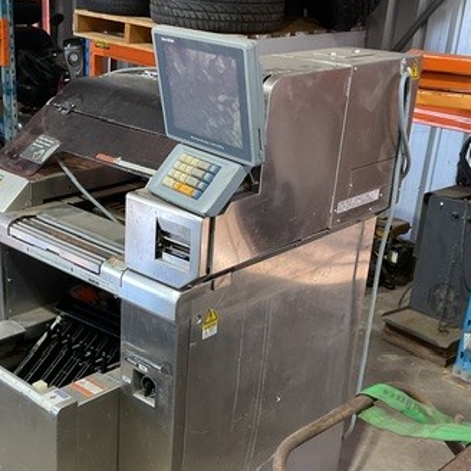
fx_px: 770
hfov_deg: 33.8
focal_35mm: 50
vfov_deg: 33.8
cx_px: 169
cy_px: 296
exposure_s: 1/50
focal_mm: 3
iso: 125
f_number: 1.8
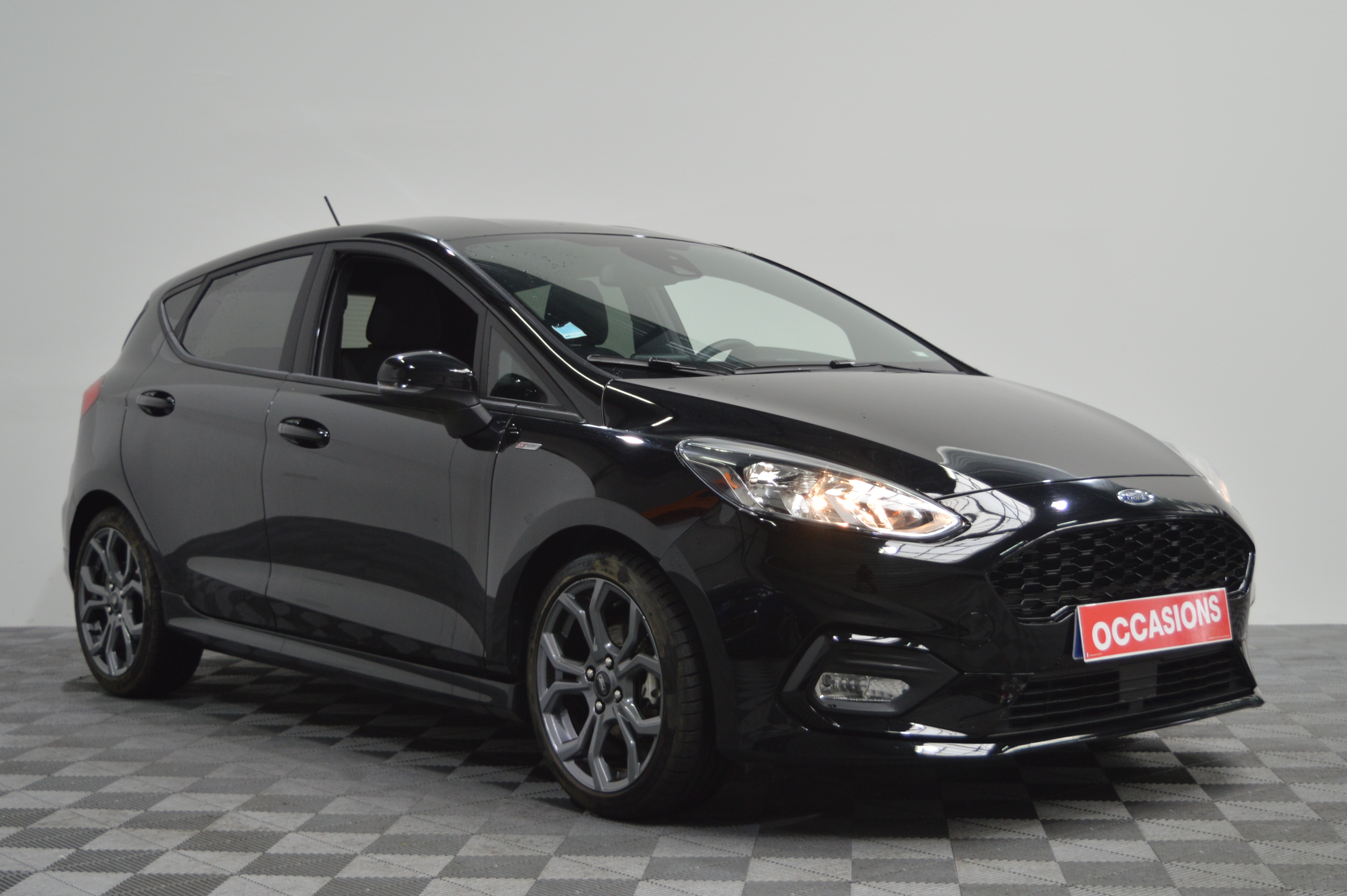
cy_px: 467
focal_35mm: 53
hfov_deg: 37.8
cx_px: 629
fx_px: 1965
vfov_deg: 25.7
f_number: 4.2
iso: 400
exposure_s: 1/80
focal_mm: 31
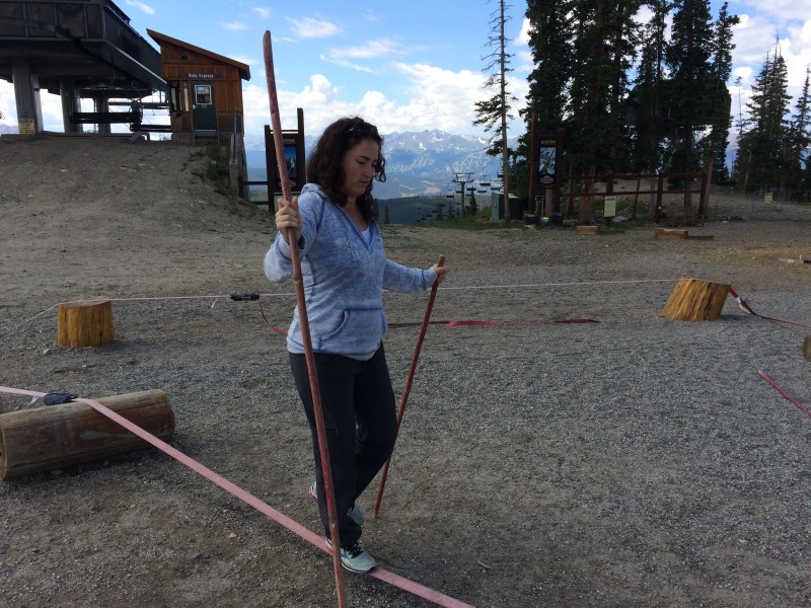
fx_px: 679
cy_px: 304
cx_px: 406
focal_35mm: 29
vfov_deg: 48.2
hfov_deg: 61.7
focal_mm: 4.15
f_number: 2.2
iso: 32
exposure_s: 1/1172
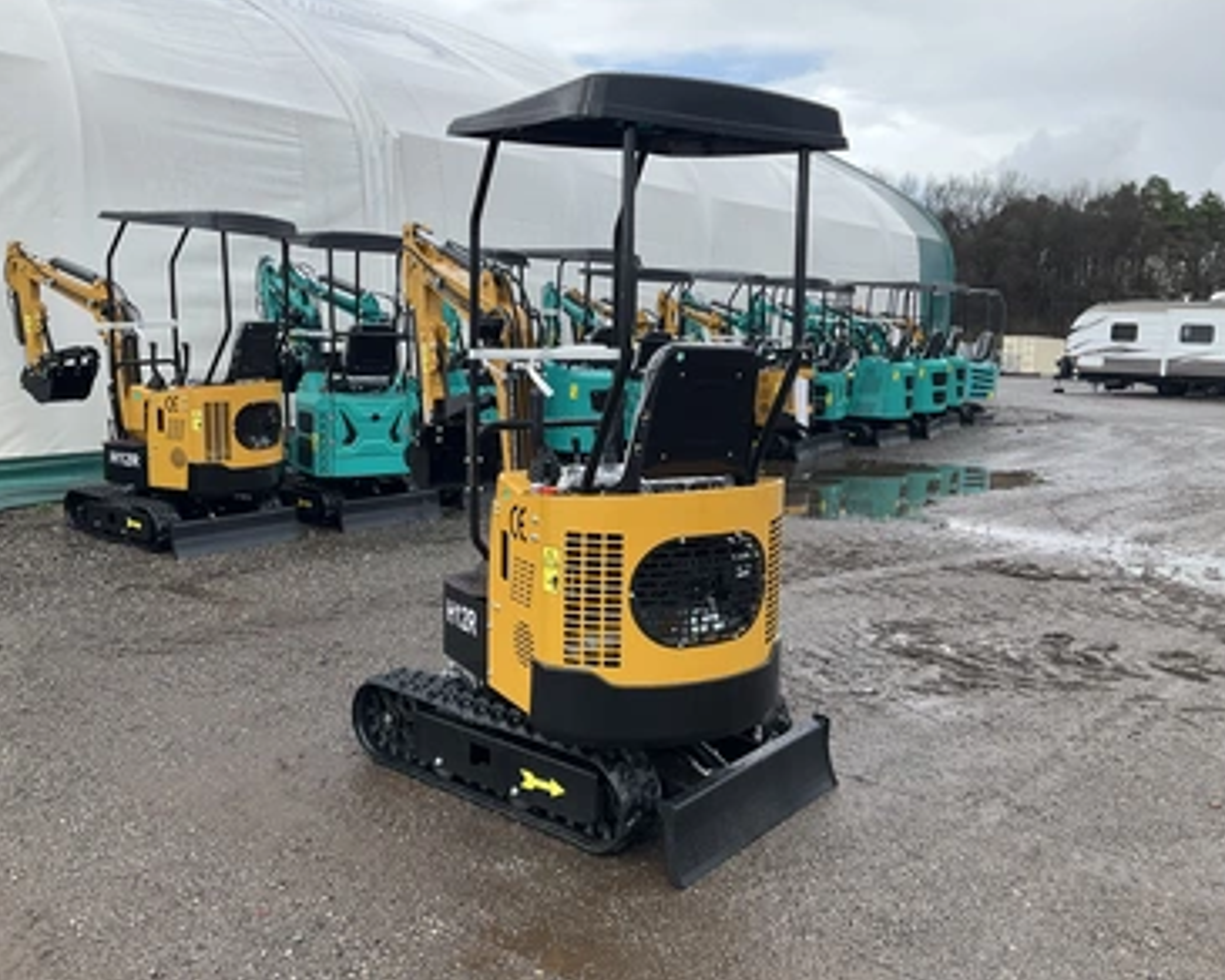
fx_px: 1124
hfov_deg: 57.1
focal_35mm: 31
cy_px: 480
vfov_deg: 47.1
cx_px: 577
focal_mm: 3
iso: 25
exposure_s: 1/997
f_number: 1.8
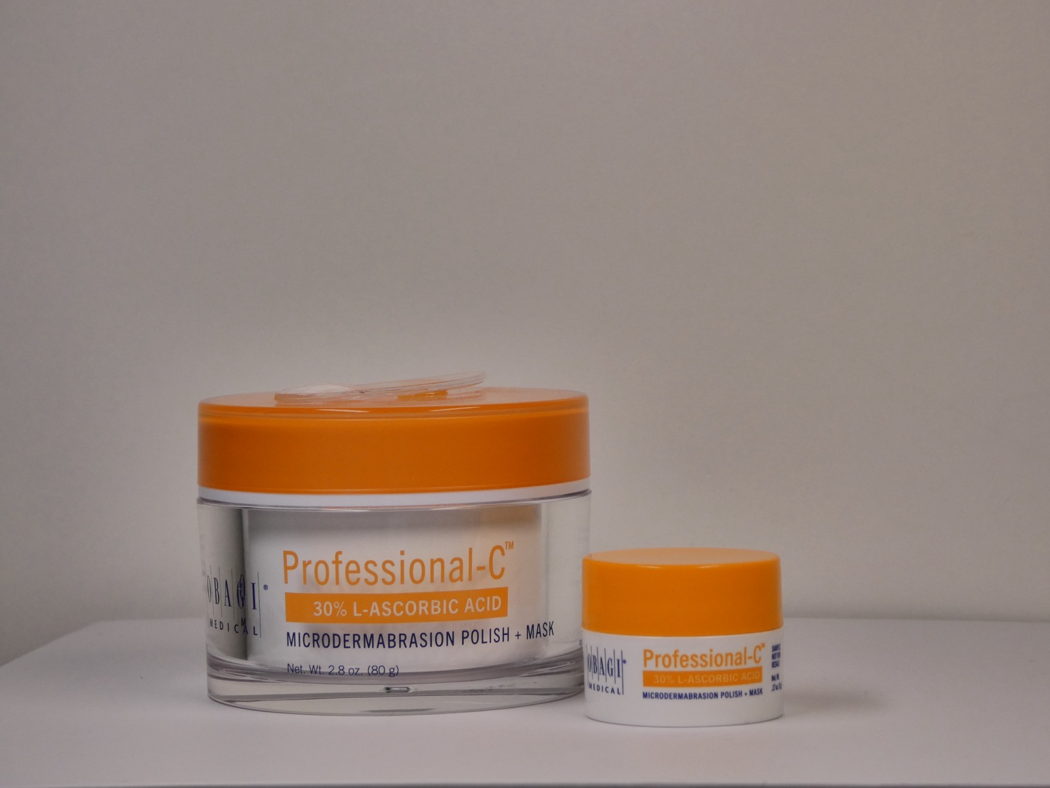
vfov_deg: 13.5
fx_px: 3337
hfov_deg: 17.9
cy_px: 394
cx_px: 525
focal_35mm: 110
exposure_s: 1/320
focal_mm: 19.7
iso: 320
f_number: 5
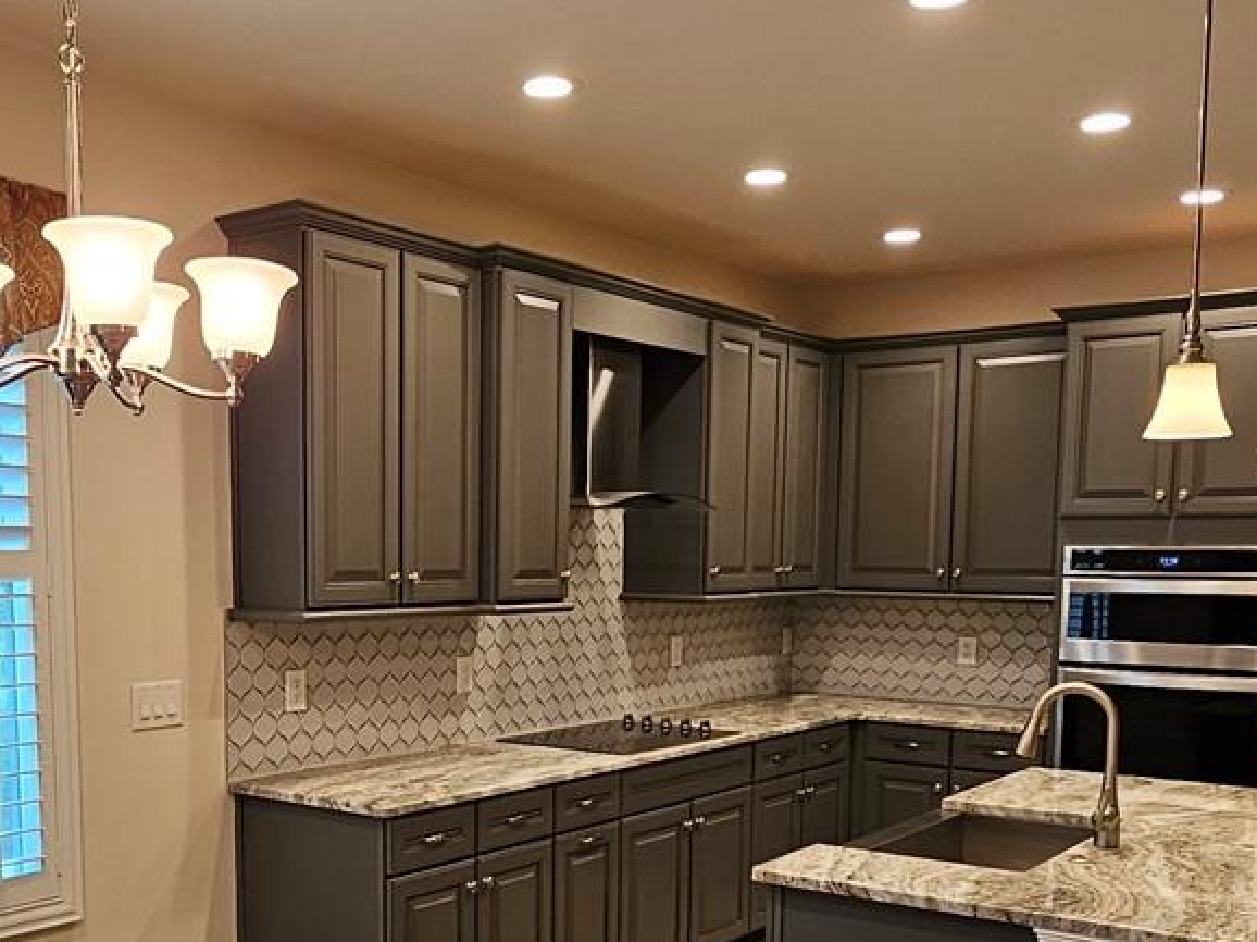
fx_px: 1307
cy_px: 703
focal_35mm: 36
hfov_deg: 50.8
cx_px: 470
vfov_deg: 38.6
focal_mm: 2.2
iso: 100
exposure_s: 1/60
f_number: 2.2
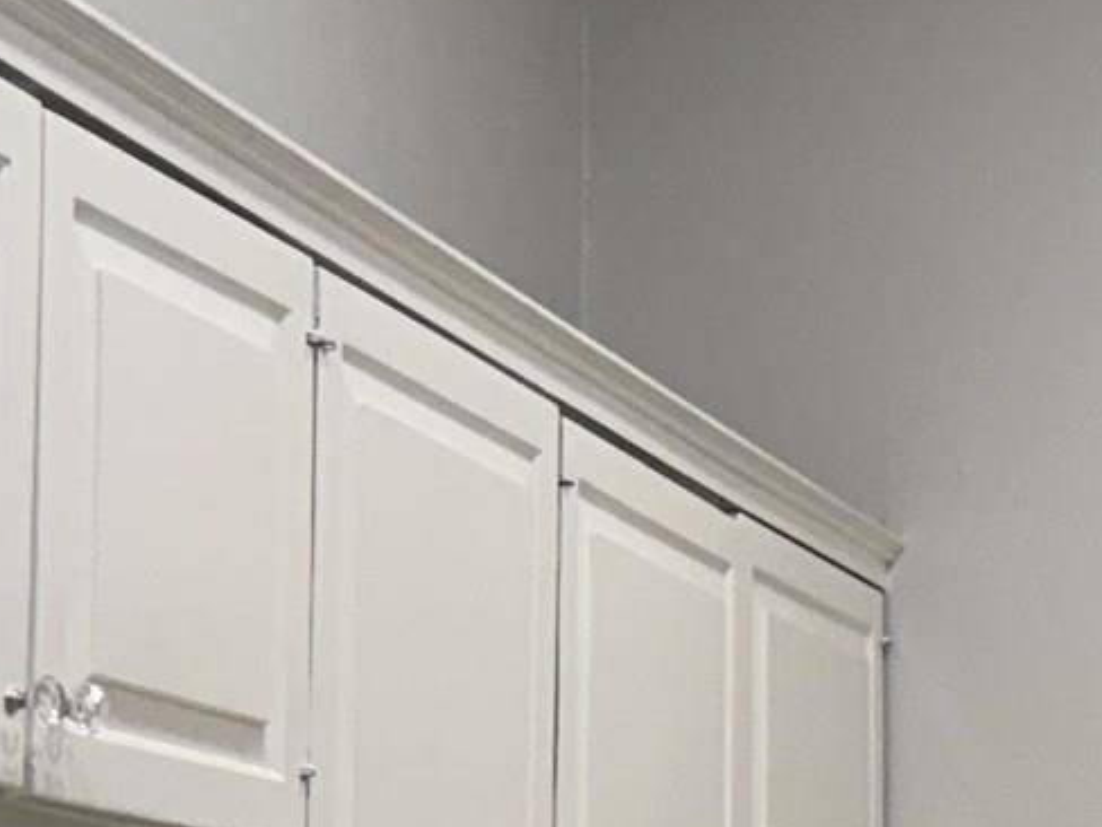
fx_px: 4807
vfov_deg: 9.7
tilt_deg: +2.3
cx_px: 1843
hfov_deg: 12.2
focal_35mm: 151
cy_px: 1053
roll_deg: -0.4
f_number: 1.78
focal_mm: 6.76
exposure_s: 1/120
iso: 160
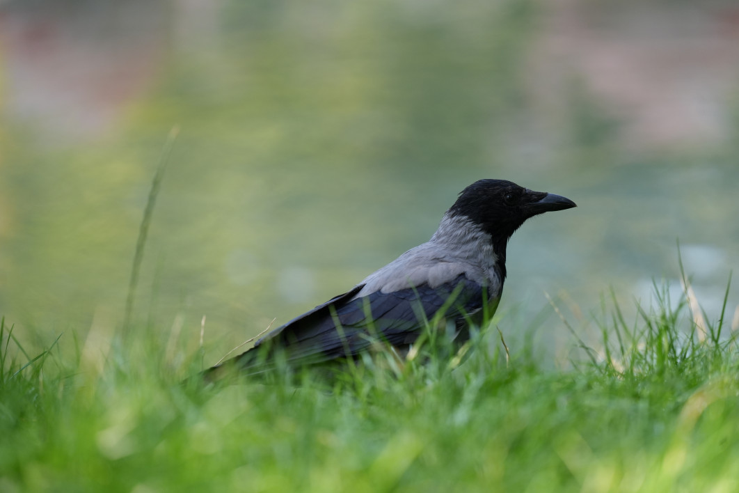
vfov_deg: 3.4
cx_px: 370
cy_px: 246
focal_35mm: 400
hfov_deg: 5.2
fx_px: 8210
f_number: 4.5
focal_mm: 400
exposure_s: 1/400
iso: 800
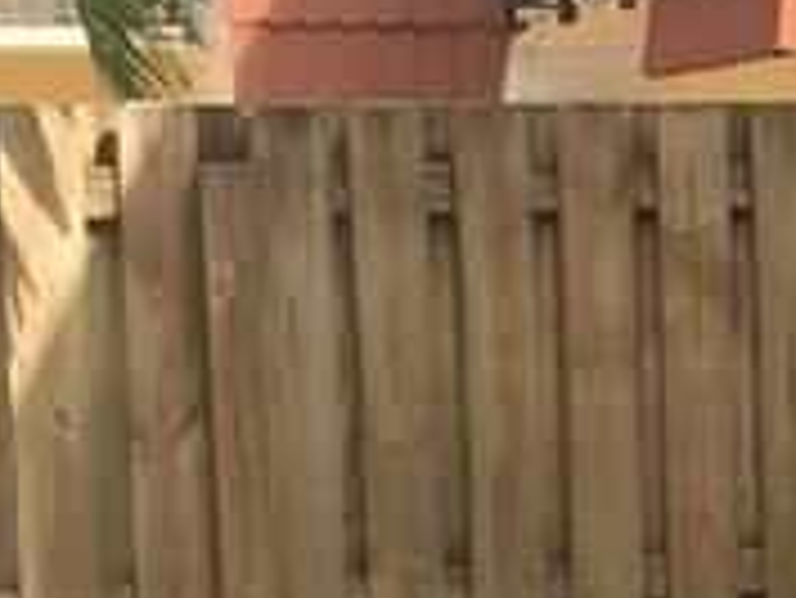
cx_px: 1241
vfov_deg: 8.8
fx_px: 3866
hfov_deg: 11.2
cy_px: 620
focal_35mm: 168
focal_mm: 4.15
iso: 32
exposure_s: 1/618
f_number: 2.2
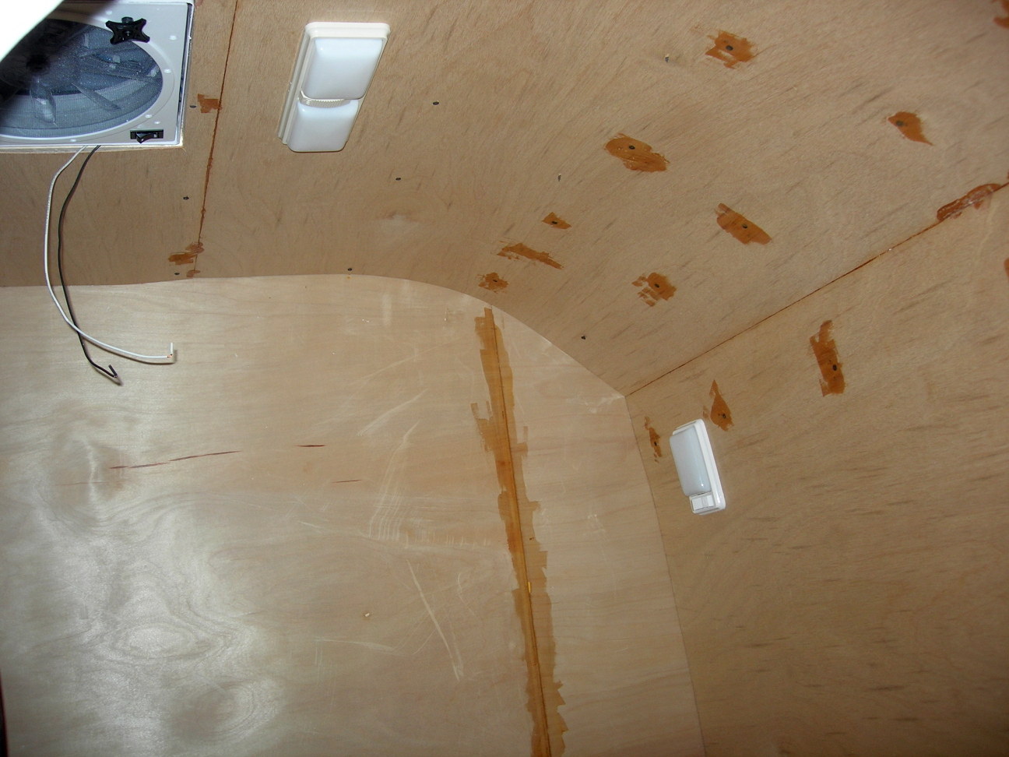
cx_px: 504
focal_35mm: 38
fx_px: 1108
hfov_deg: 49.0
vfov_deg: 37.7
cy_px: 378
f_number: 2.8
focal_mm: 7.8
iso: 64
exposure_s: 1/60.1
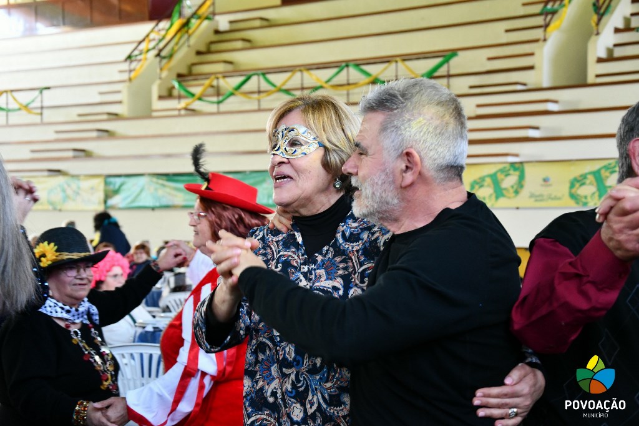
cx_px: 320
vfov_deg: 20.3
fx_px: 1189
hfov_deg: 30.1
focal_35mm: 67
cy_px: 213
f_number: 4.8
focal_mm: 45
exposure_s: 1/125
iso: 2000
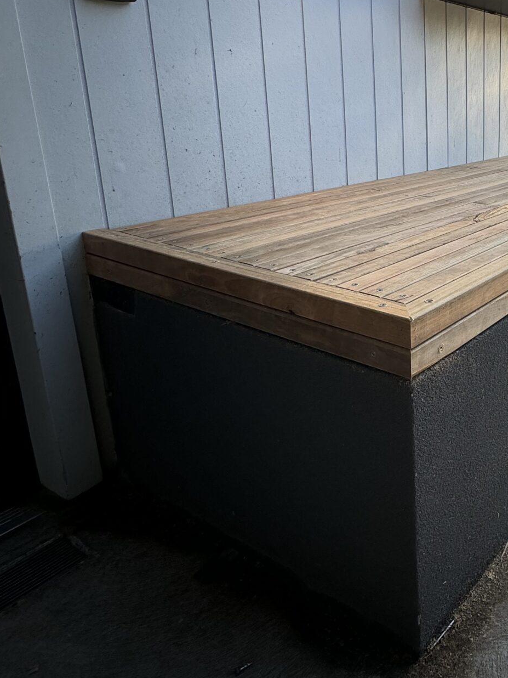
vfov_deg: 60.3
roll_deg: -0.2
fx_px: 567
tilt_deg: -14.1
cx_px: 506
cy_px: 230
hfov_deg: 41.9
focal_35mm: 29
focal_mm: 2.22
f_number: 2.2
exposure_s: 1/159
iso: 40
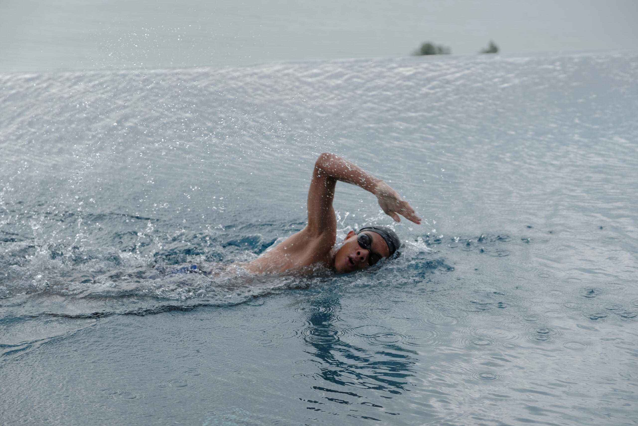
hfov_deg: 24.5
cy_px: 213
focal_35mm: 83
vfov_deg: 16.5
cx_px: 319
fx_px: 1471
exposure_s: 1/1000
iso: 200
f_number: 4
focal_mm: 55
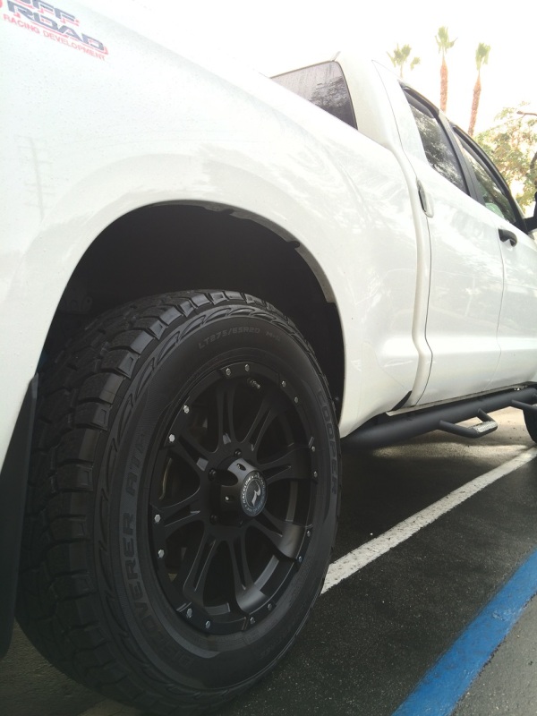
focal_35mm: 29
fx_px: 600
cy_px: 358
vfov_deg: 61.7
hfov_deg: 48.2
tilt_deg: -1.2
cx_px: 268
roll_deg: +3.3
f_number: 2.2
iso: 32
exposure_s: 1/30
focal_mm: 4.15
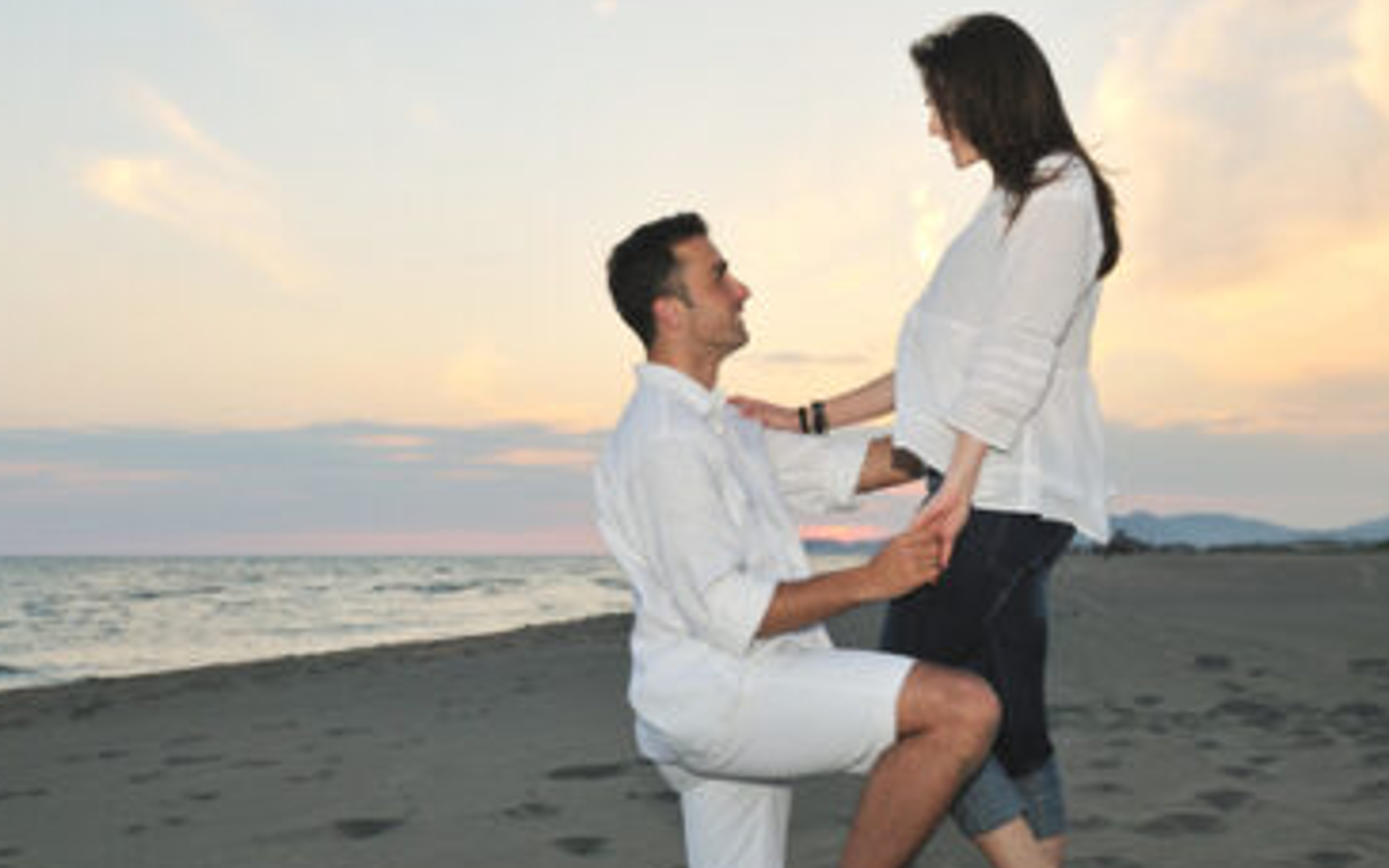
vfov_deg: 35.1
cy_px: 541
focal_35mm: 36
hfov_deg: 54.0
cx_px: 664
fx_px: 1363
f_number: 4
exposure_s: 1/200
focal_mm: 24
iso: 100
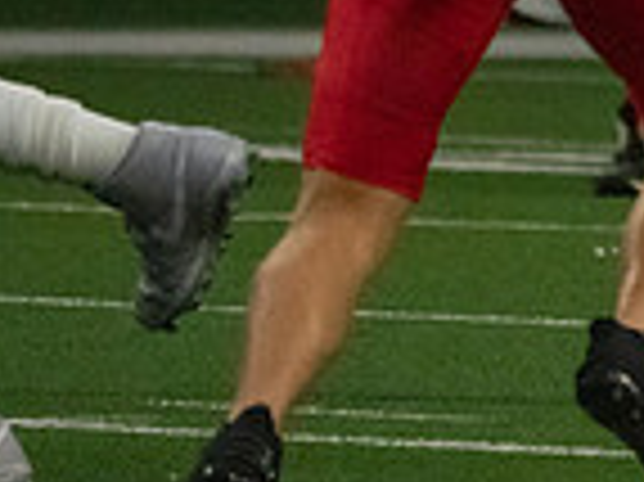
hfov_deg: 1.0
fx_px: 36694
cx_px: 1378
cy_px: -418
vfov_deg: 0.8
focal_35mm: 1974
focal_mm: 400
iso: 12800
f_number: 5.6
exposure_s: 1/1250
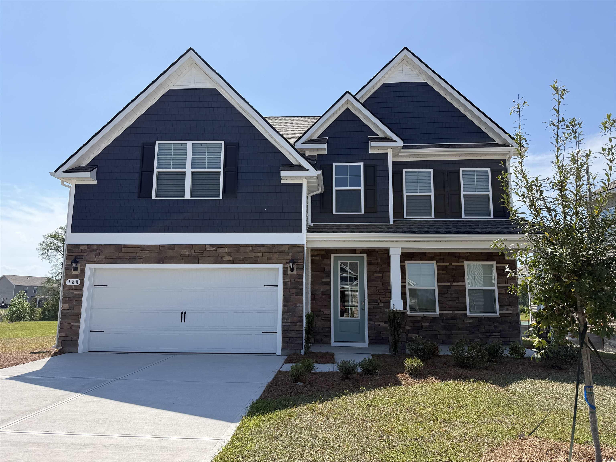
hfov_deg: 71.6
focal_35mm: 24
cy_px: 231
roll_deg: -0.6
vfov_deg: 56.8
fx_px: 427
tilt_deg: +8.9
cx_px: 308
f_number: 1.78
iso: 80
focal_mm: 6.76
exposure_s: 1/4405
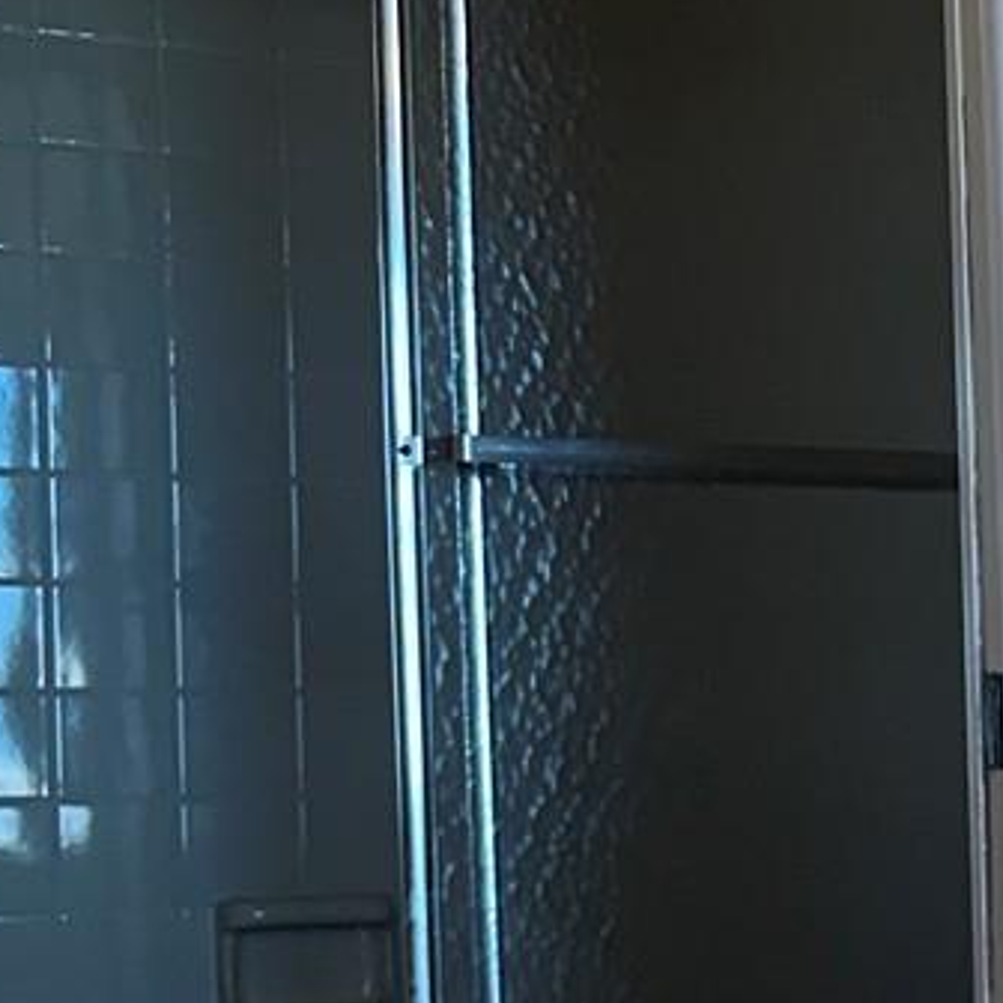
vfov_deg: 17.1
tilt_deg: +0.7
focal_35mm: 101
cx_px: 1961
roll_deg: +2.0
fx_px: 3311
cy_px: 812
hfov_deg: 14.5
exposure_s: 1/120
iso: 64
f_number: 1.78
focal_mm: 6.86
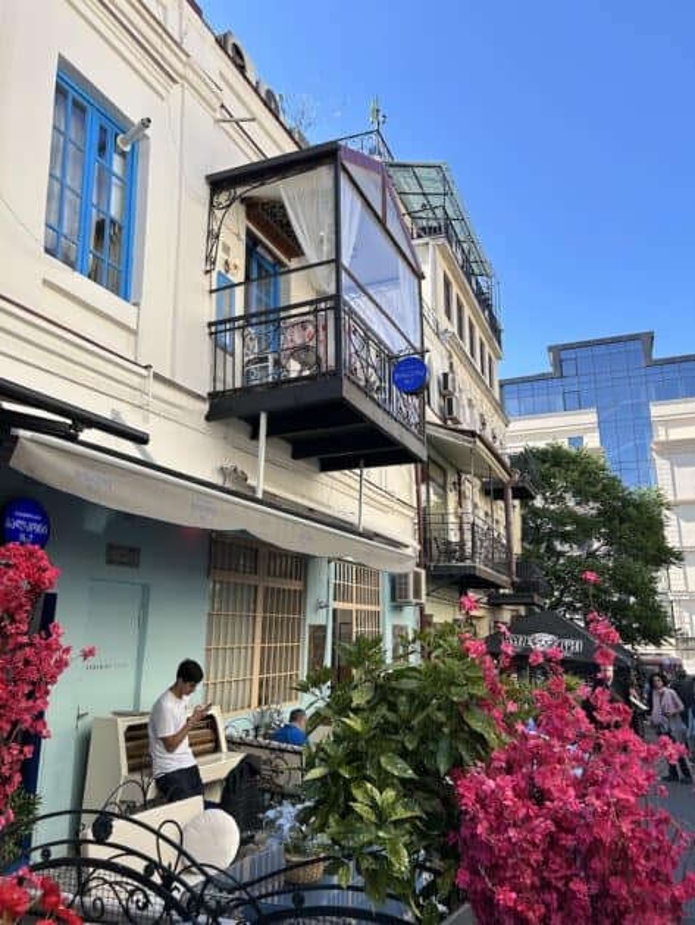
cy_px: 462
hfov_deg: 53.1
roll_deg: +0.6
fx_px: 696
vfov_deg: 67.3
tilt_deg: +13.7
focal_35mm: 26
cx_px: 348
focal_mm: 5.7
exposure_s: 1/1344
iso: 50
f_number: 1.5
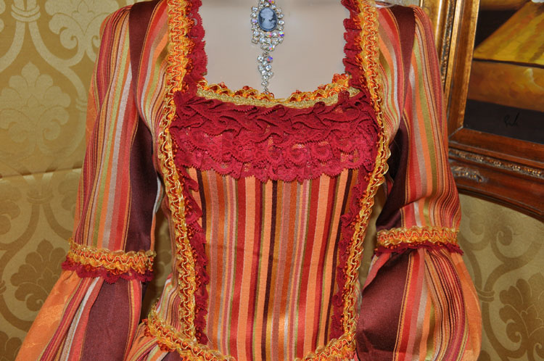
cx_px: 272
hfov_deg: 53.2
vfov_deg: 36.8
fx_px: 543
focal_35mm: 36
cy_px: 180
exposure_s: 1/30
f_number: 5.6
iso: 200
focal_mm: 24
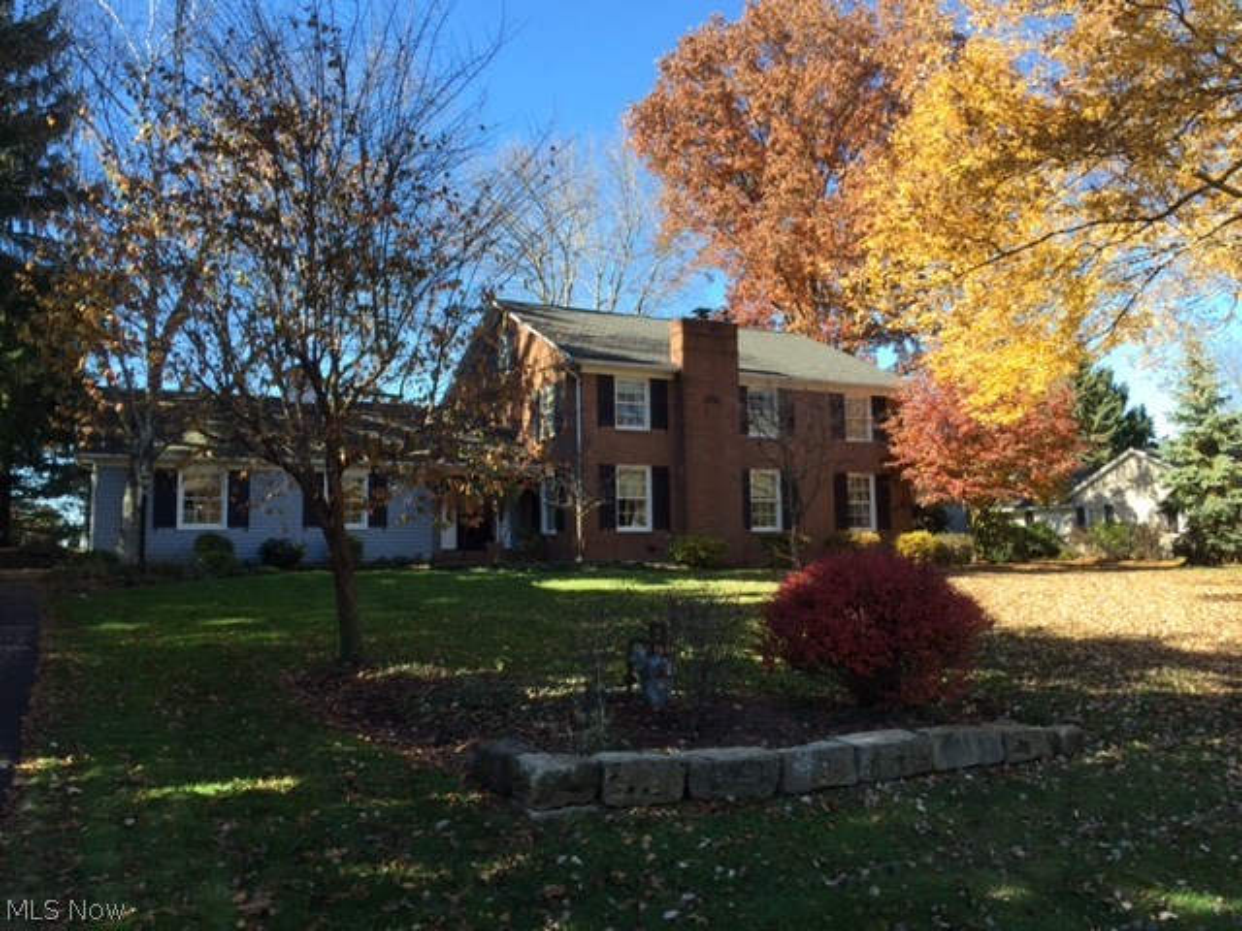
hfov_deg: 61.7
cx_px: 621
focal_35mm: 29
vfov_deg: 48.2
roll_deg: +0.8
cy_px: 466
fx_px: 1041
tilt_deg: +6.5
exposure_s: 1/460
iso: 32
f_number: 2.2
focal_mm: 4.15
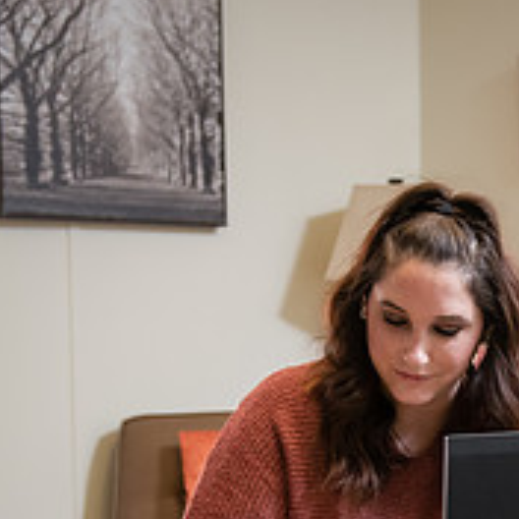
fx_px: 1713
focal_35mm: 101
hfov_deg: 16.9
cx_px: 510
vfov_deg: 17.0
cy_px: 476
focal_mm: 36
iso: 1000
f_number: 3.2
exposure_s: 1/125
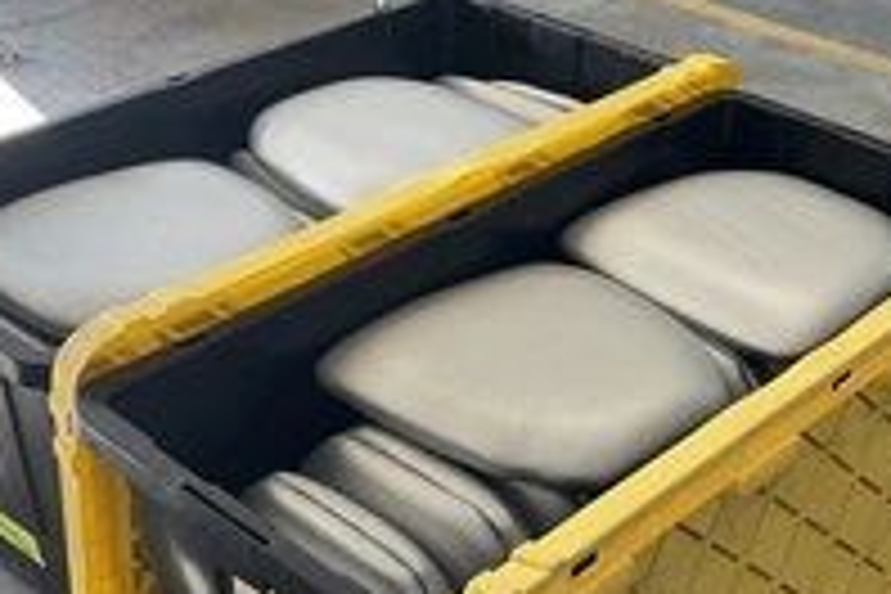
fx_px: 1510
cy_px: 459
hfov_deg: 32.9
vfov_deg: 22.0
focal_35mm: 61
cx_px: 490
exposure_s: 1/60
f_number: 1.8
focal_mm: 3
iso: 50
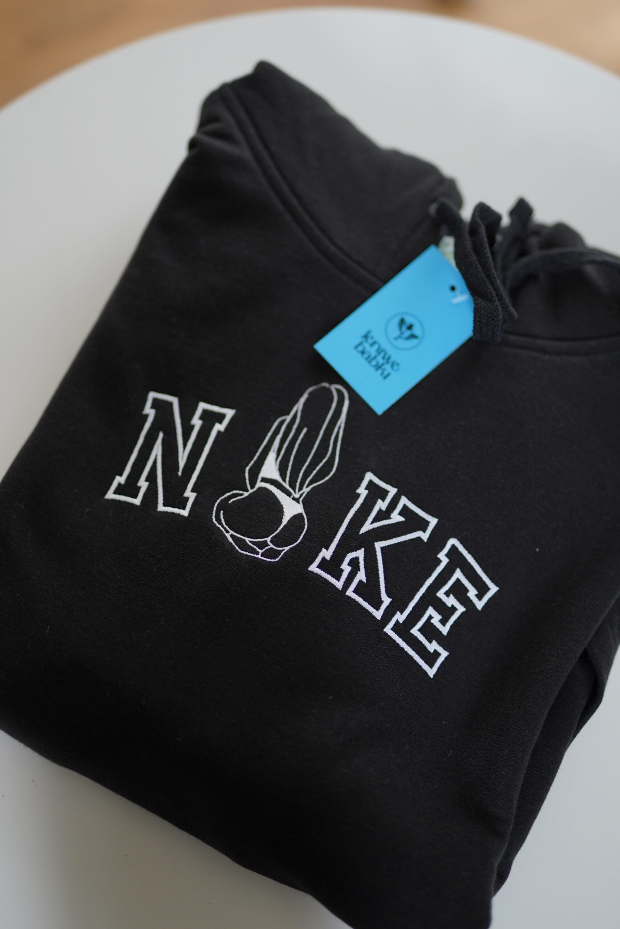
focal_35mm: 50
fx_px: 1291
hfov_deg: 27.0
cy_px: 464
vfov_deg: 39.6
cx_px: 310
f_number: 1.4
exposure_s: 1/800
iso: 800
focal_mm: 50
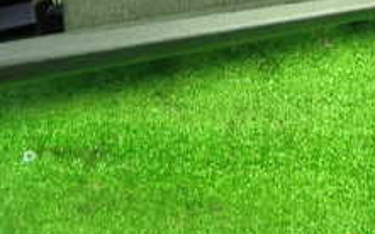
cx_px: 224
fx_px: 736
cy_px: -109
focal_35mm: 72
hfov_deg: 28.5
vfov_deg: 16.6
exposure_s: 1/30
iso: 500
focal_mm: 4.5
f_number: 2
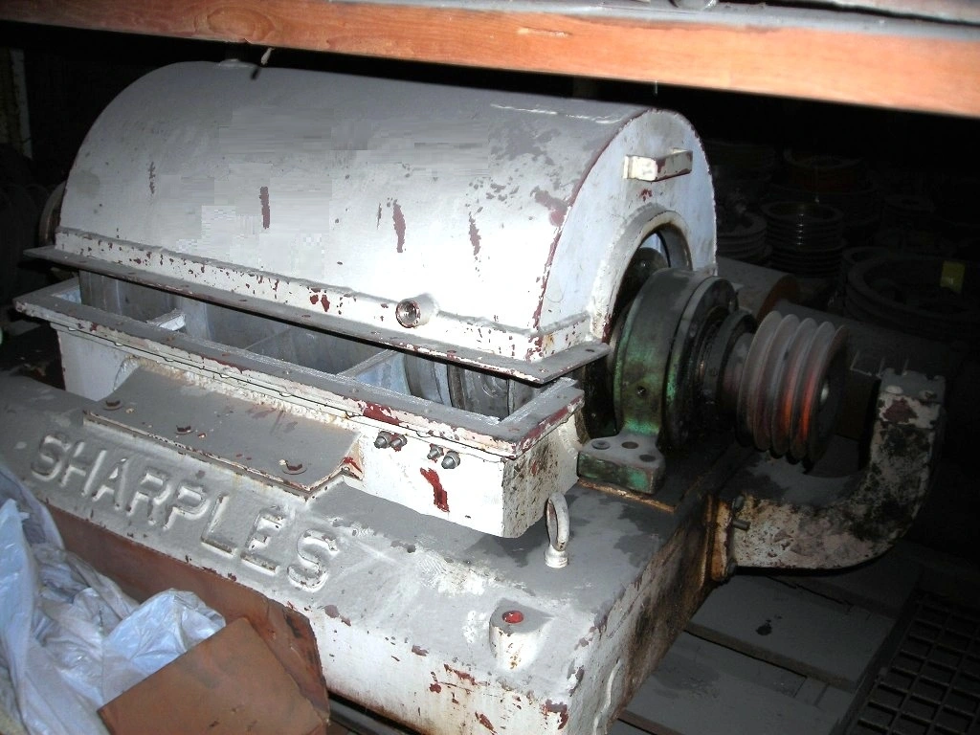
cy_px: 368
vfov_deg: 37.7
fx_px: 1076
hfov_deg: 49.0
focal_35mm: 38
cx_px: 490
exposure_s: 1/60.1
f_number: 3.2
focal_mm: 6.3
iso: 50
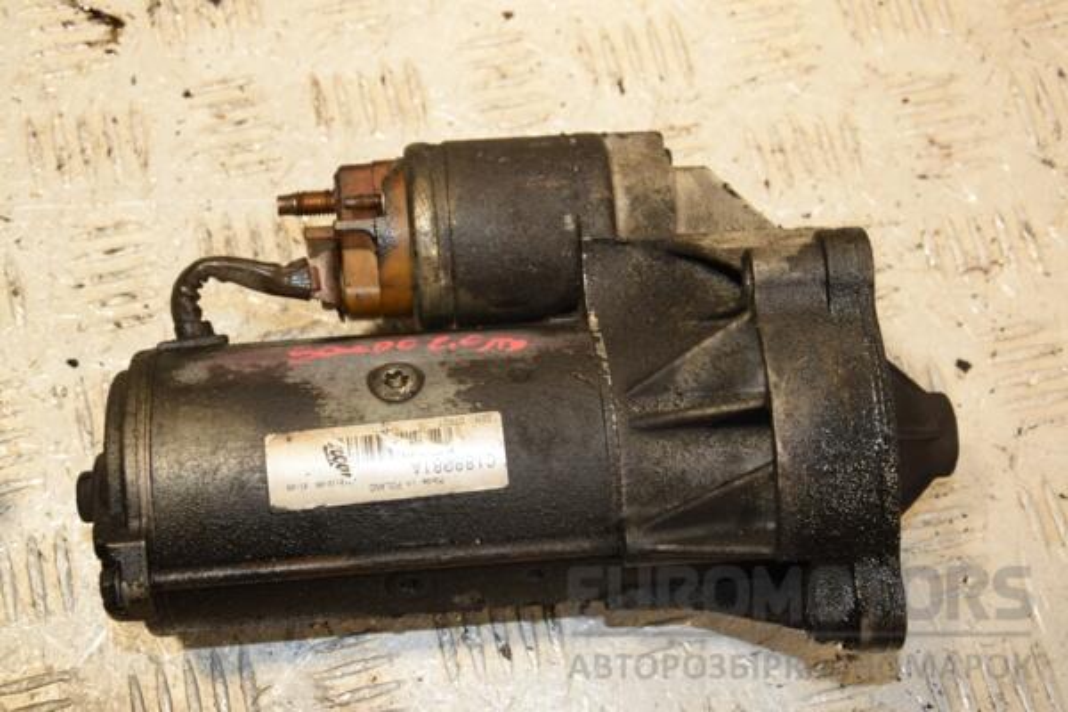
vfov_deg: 21.6
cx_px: 534
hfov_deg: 31.9
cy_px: 356
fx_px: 1869
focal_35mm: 63
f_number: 7.1
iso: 800
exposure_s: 1/200
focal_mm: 42
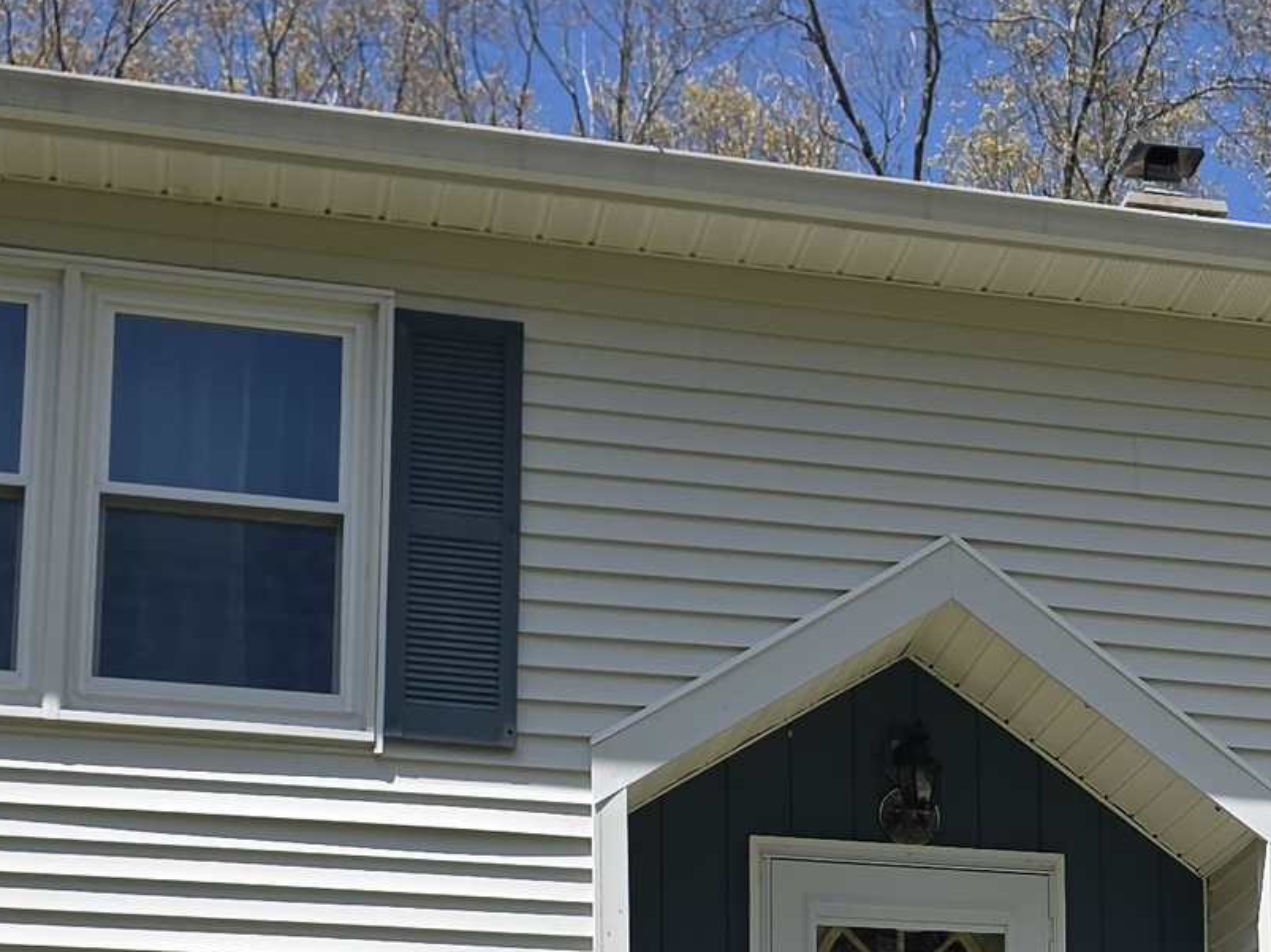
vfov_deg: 16.4
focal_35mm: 88
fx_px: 3231
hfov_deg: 21.8
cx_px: 1098
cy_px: 980
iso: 12
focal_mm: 6.3
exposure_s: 1/829
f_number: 1.7
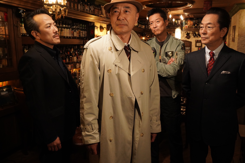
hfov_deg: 61.9
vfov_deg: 43.6
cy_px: 80
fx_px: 204
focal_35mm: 30
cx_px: 129
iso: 6400
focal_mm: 26
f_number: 5.6
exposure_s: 1/60
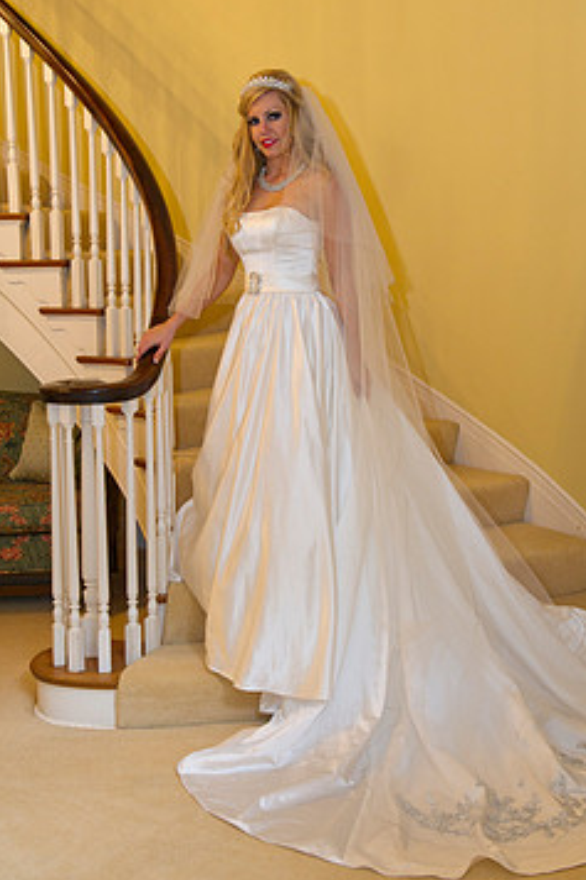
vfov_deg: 41.0
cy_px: 371
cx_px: 345
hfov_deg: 28.0
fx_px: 1173
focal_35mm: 48
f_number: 5.6
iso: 1250
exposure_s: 1/60
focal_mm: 38
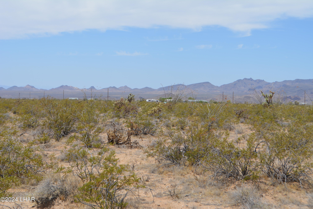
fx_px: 574
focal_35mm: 66
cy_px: 104
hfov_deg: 30.5
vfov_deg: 20.6
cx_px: 156
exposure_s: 1/320
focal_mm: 44
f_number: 9
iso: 100
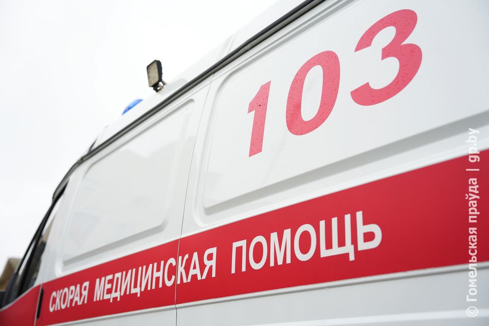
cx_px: 244
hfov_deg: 45.4
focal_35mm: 43
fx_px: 584
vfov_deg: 31.2
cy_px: 163
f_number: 2.8
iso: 100
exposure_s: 1/400
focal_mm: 43
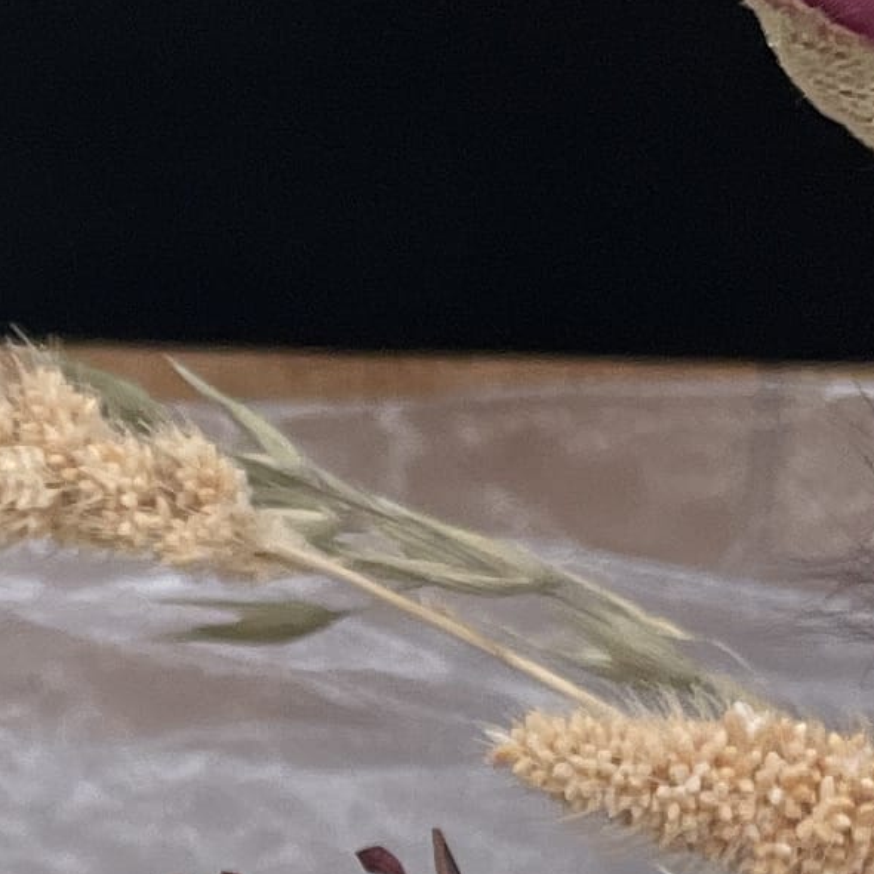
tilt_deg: -23.1
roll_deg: +1.1
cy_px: 966
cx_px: -419
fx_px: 4485
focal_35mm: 157
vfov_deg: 11.0
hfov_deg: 10.7
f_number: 1.6
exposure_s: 1/118
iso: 100
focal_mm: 4.2
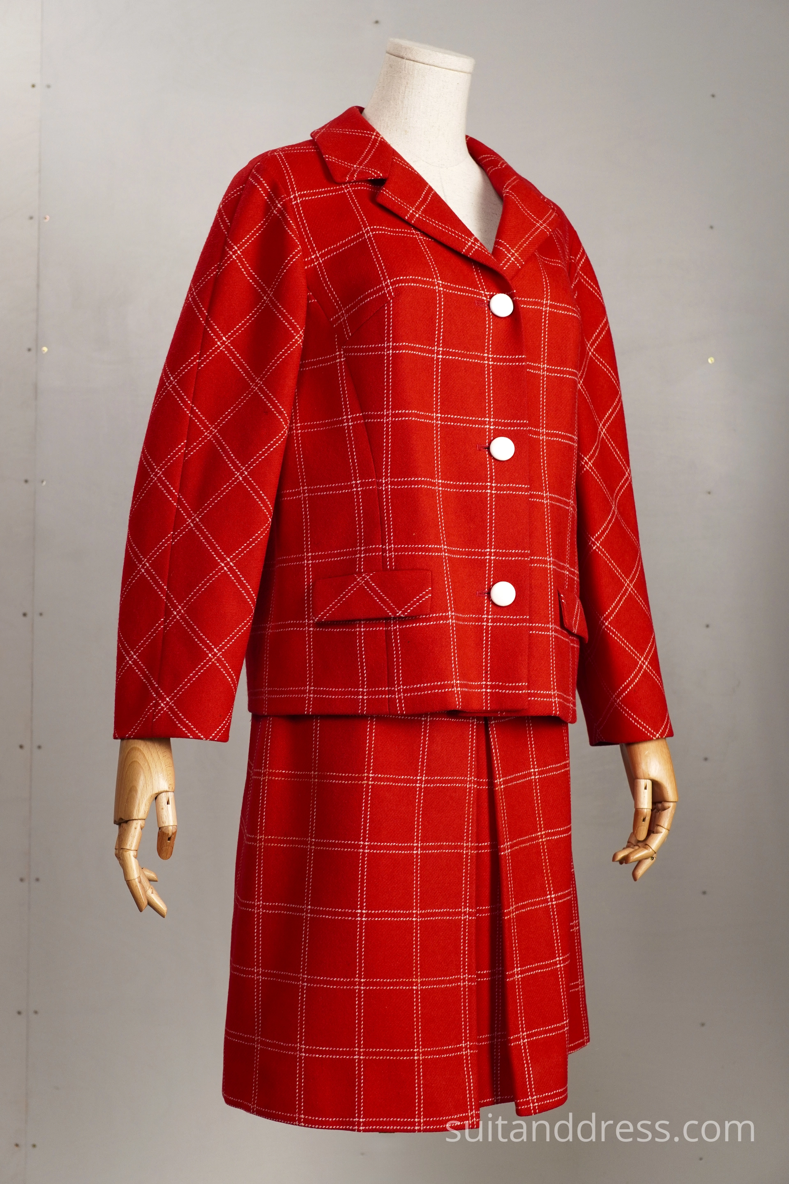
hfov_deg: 28.1
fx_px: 1578
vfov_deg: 41.1
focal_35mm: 48
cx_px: 394
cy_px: 592
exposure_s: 1/100
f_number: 4.5
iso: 400
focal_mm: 32
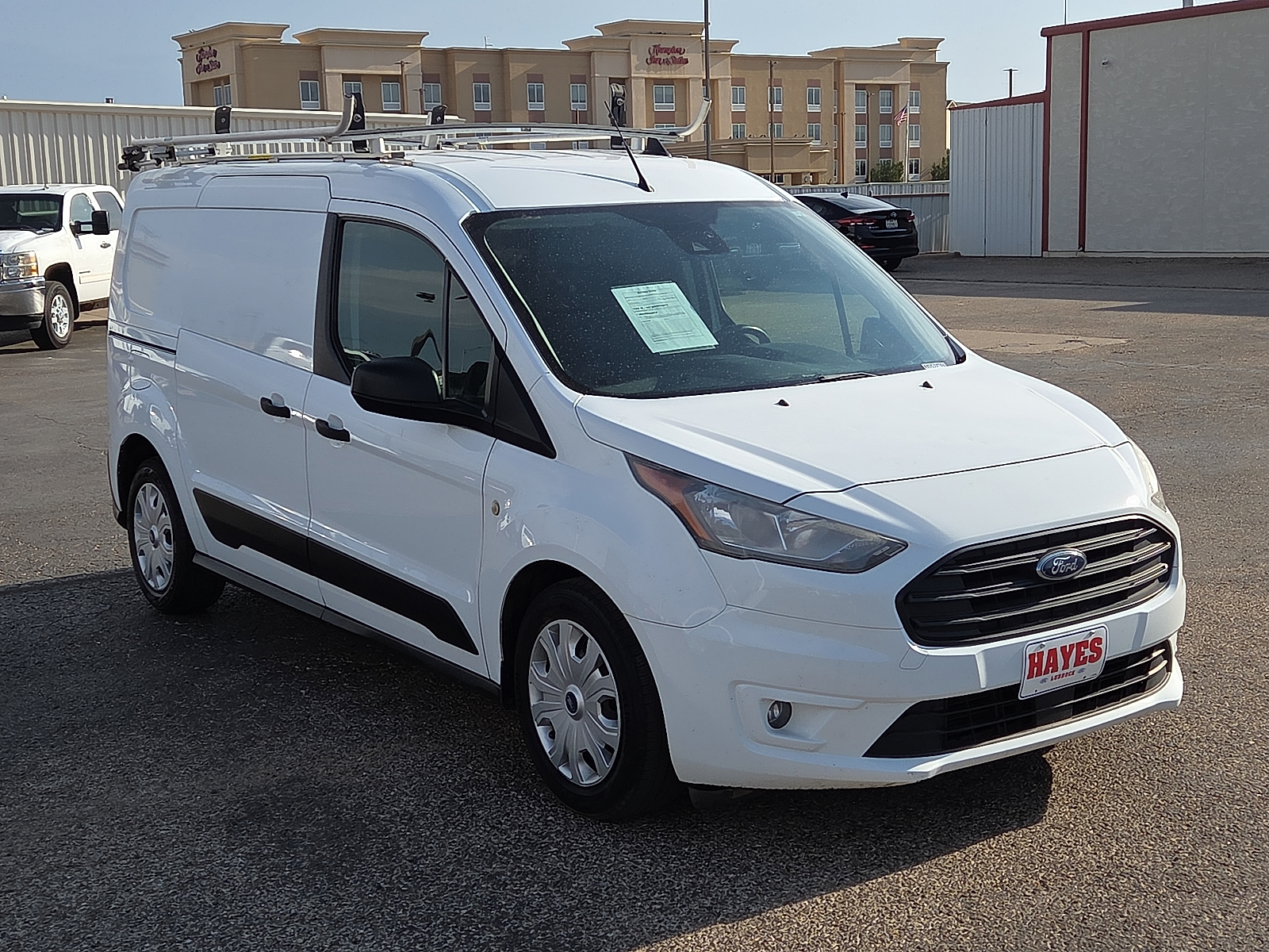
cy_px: 476
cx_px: 634
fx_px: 1723
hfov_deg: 40.4
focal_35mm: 47
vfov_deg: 30.9
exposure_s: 1/10000
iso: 78
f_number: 1.8
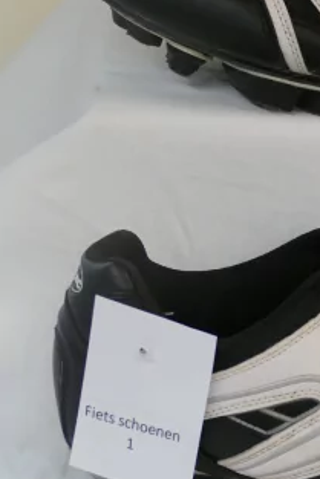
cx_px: 399
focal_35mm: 281
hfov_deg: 4.9
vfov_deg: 7.3
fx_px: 3742
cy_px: 135
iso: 800
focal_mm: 39.97
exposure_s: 1/80
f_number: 3.9
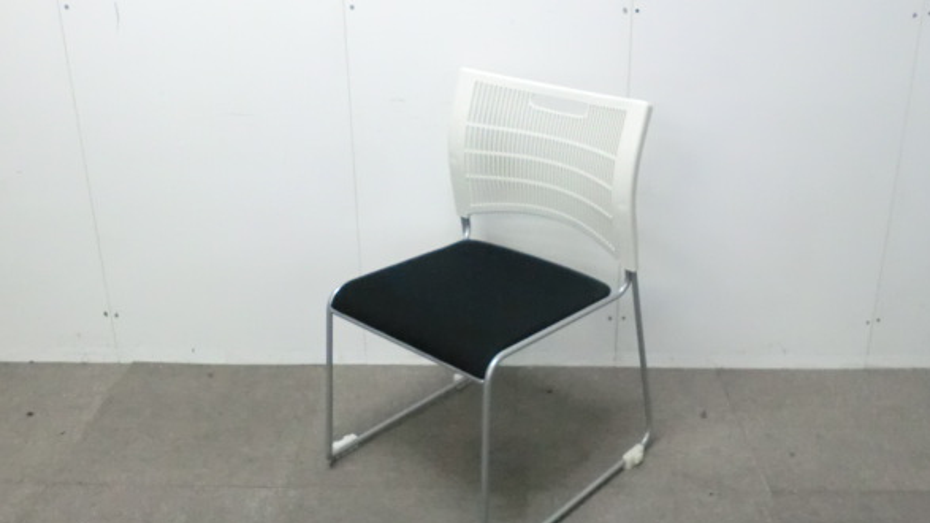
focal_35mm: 38
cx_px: 482
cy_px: 203
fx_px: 937
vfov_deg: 31.1
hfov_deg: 52.8
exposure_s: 1/50
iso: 800
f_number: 3.5
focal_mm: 5.8
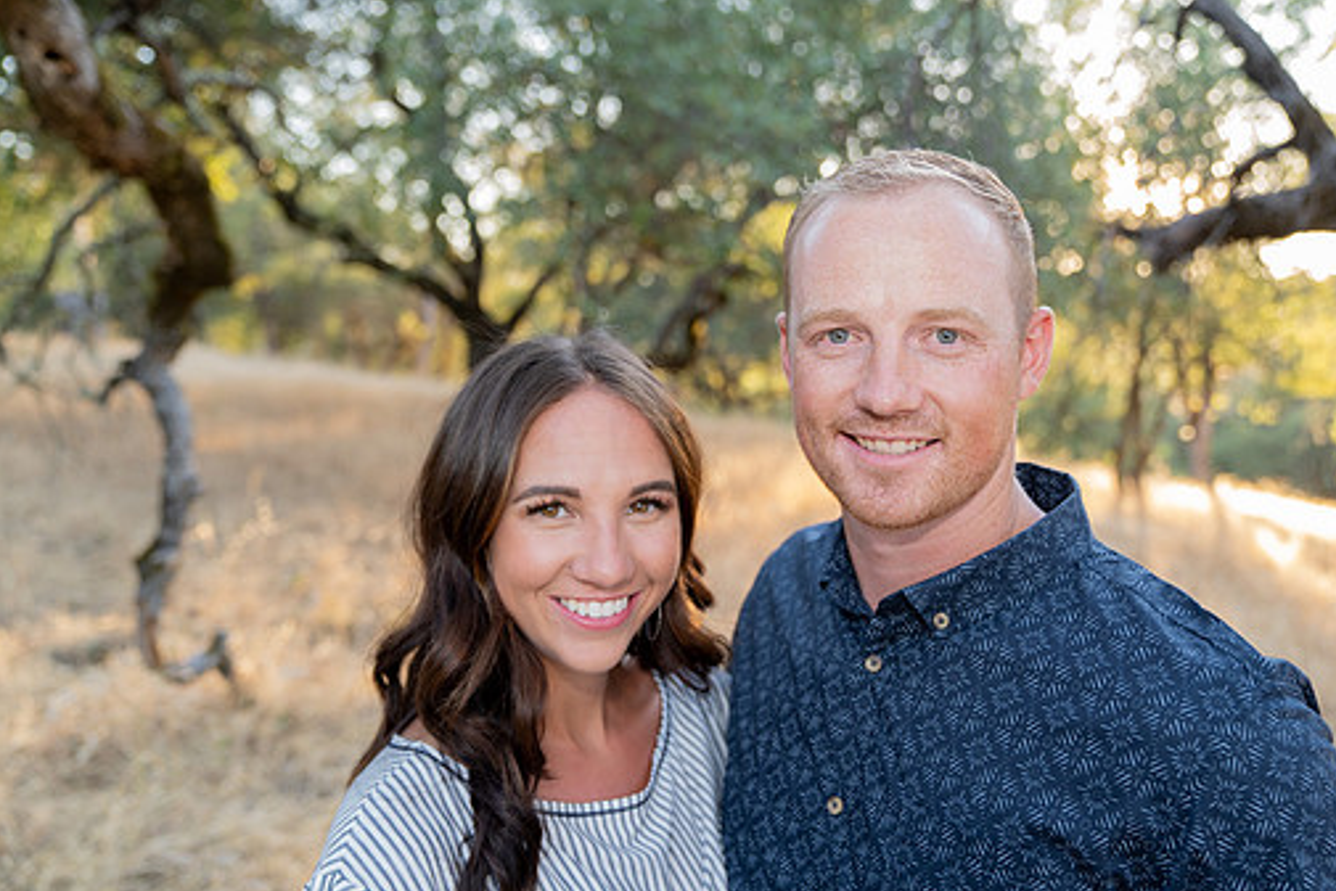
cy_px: 459
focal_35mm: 31
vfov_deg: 42.3
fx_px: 1151
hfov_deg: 60.0
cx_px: 759
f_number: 2.8
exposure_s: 1/100
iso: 500
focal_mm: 27
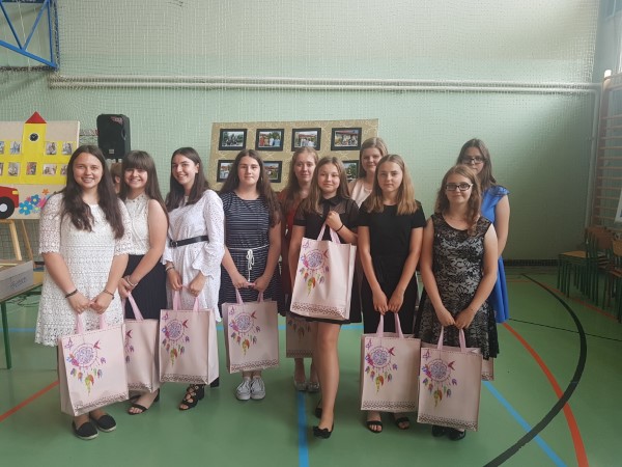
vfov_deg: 53.1
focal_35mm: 26
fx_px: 467
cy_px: 234
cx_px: 311
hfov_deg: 67.3
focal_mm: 4.2
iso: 80
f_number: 1.7
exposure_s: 1/100
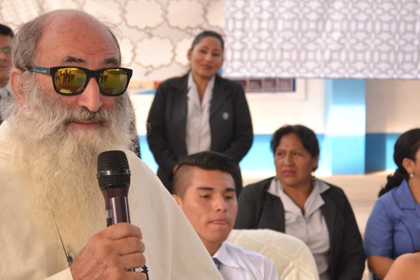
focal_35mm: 115
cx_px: 196
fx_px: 1338
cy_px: 122
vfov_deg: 11.9
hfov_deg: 17.8
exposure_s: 1/320
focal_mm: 55
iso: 800
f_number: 6.3
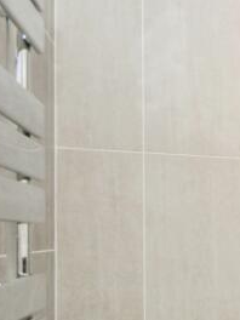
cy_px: 237
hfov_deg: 17.0
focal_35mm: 56
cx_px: 510
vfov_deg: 33.7
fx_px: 518
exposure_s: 1/60
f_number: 5
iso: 200
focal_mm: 10
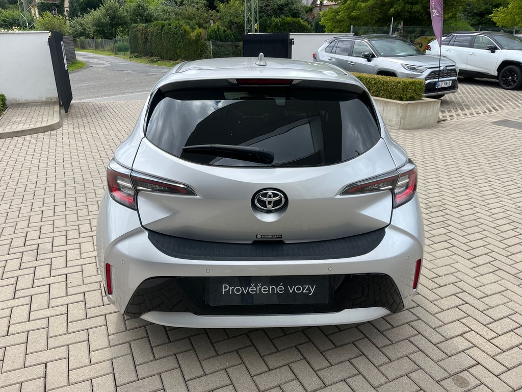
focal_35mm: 26
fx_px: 392
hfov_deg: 67.3
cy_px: 196
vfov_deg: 53.1
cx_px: 261
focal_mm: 5.1
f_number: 1.6
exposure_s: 1/2137
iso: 50
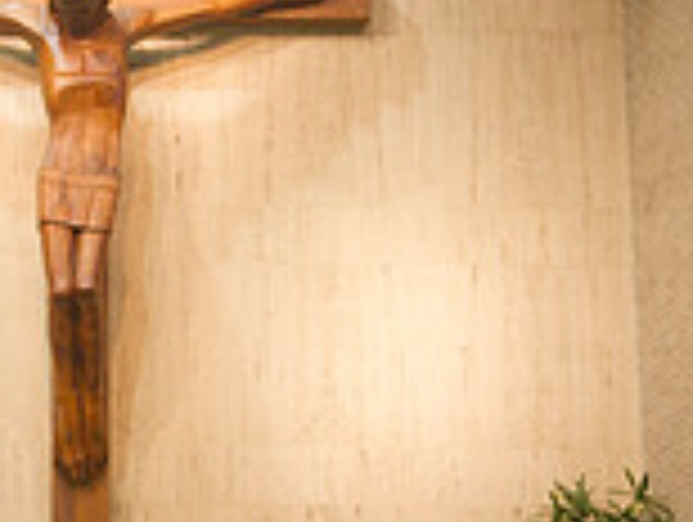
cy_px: 387
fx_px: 2607
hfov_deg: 14.7
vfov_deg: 11.4
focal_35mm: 130
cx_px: -99
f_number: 2.8
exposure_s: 1/160
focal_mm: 36
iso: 2000
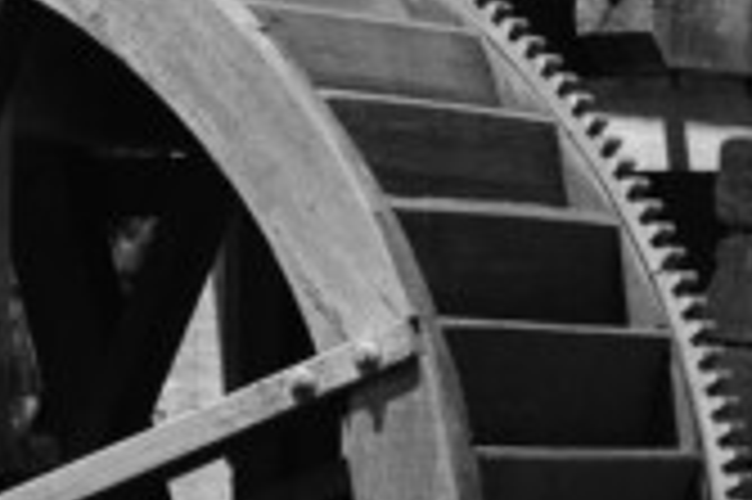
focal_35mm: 305
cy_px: 383
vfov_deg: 4.5
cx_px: 516
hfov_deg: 6.8
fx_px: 6372
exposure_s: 1/500
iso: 360
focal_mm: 75
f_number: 5.6
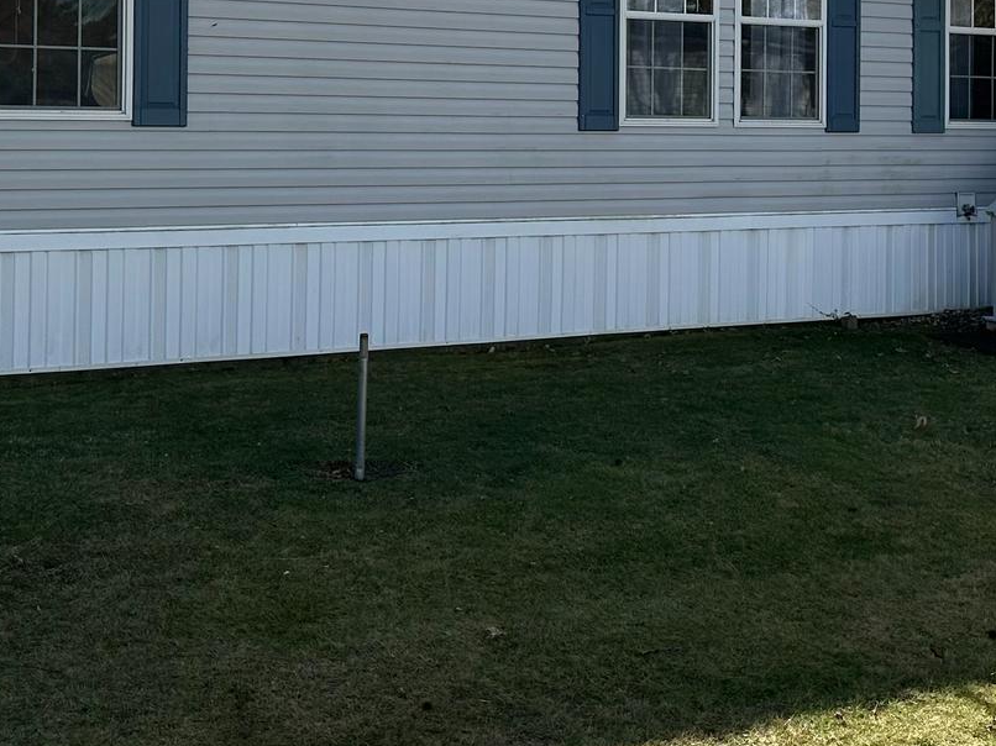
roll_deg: -0.6
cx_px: 802
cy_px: 125
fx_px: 1755
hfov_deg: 30.9
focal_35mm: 61
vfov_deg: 23.6
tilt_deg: +1.0
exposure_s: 1/5263
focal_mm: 6.86
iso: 80
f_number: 1.78
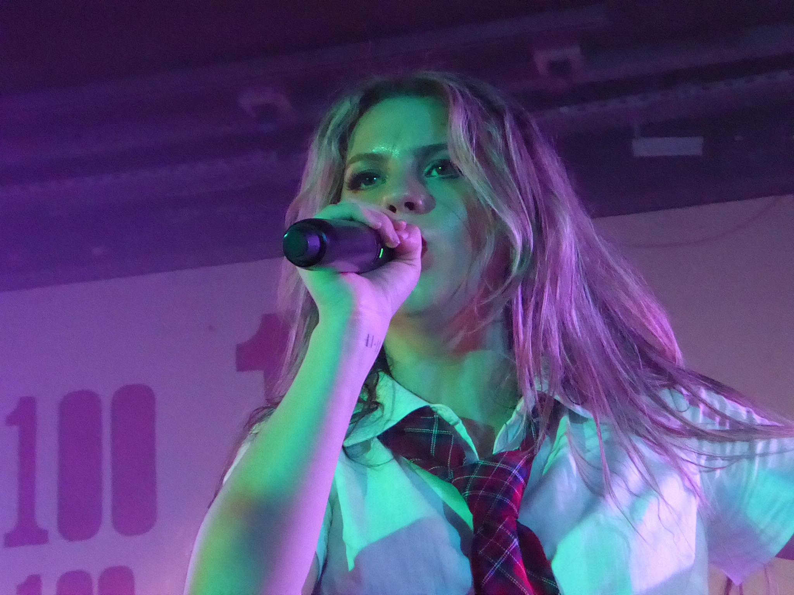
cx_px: 397
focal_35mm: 70
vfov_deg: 21.0
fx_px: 1606
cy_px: 298
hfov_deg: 27.8
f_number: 4.5
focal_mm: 12.5
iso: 3200
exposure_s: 1/60
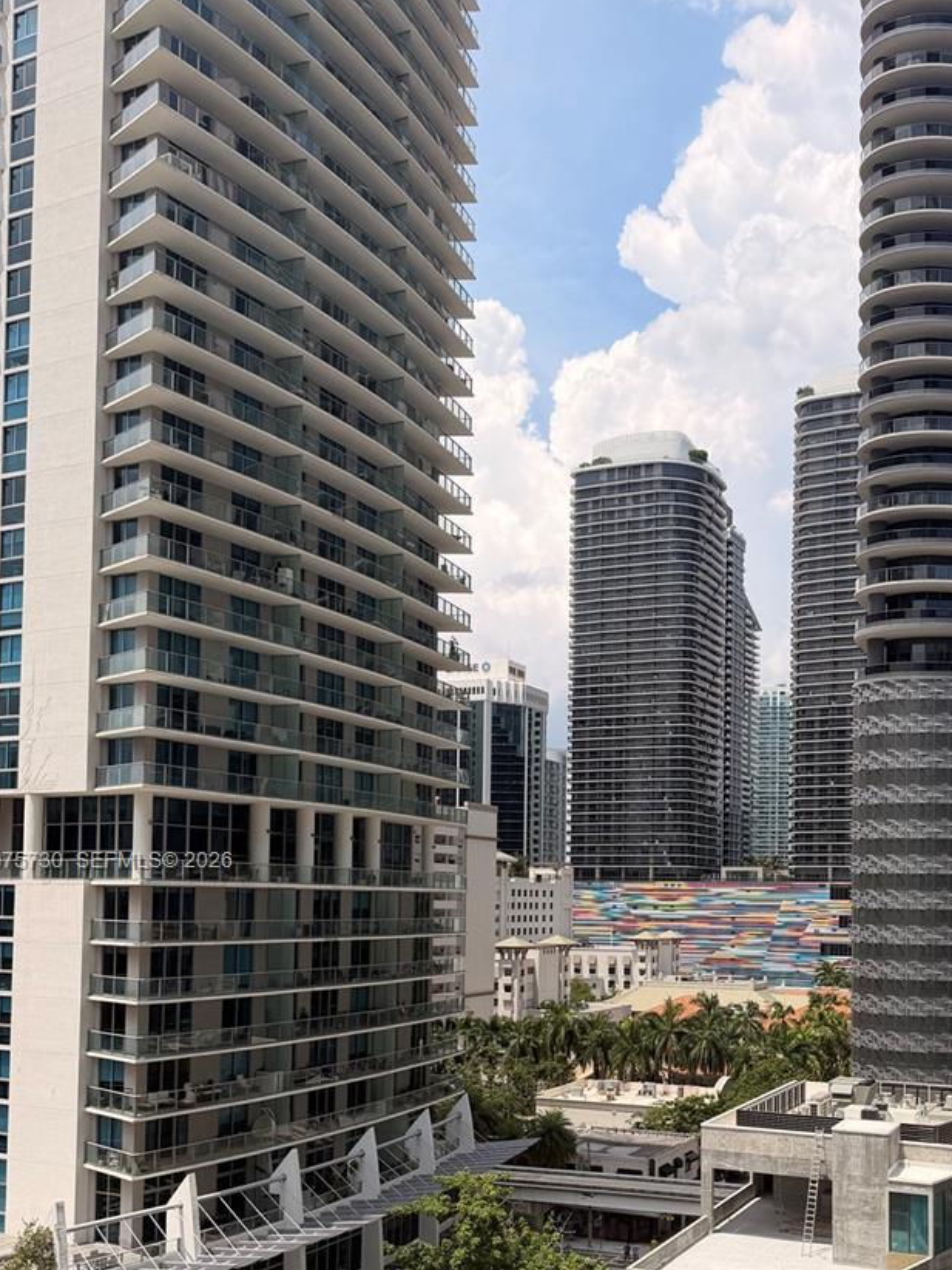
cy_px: 863
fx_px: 1284
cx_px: 642
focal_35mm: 35
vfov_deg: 51.5
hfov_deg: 40.1
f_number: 1.78
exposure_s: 1/6711
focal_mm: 6.76
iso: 80
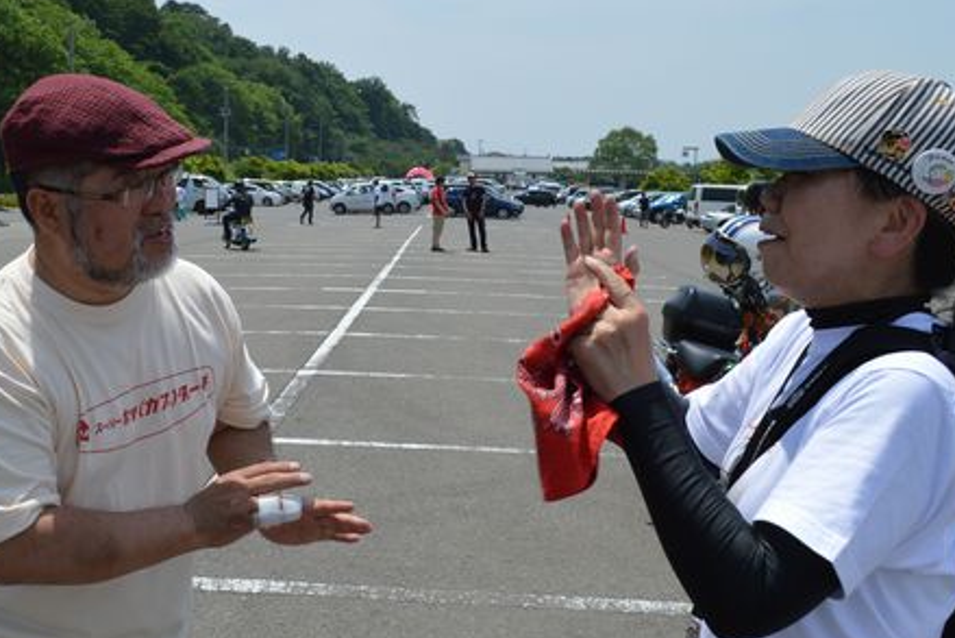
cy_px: 332
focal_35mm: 43
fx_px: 1141
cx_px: 383
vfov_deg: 31.2
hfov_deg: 45.2
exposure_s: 1/250
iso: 100
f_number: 8
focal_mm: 18
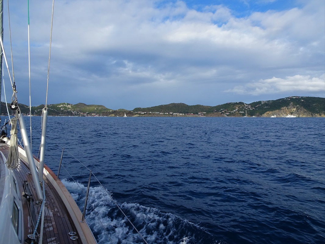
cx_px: 162
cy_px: 122
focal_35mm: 24
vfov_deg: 56.8
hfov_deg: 71.6
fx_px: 225
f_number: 3.5
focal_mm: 4.1
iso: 80
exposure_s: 1/800
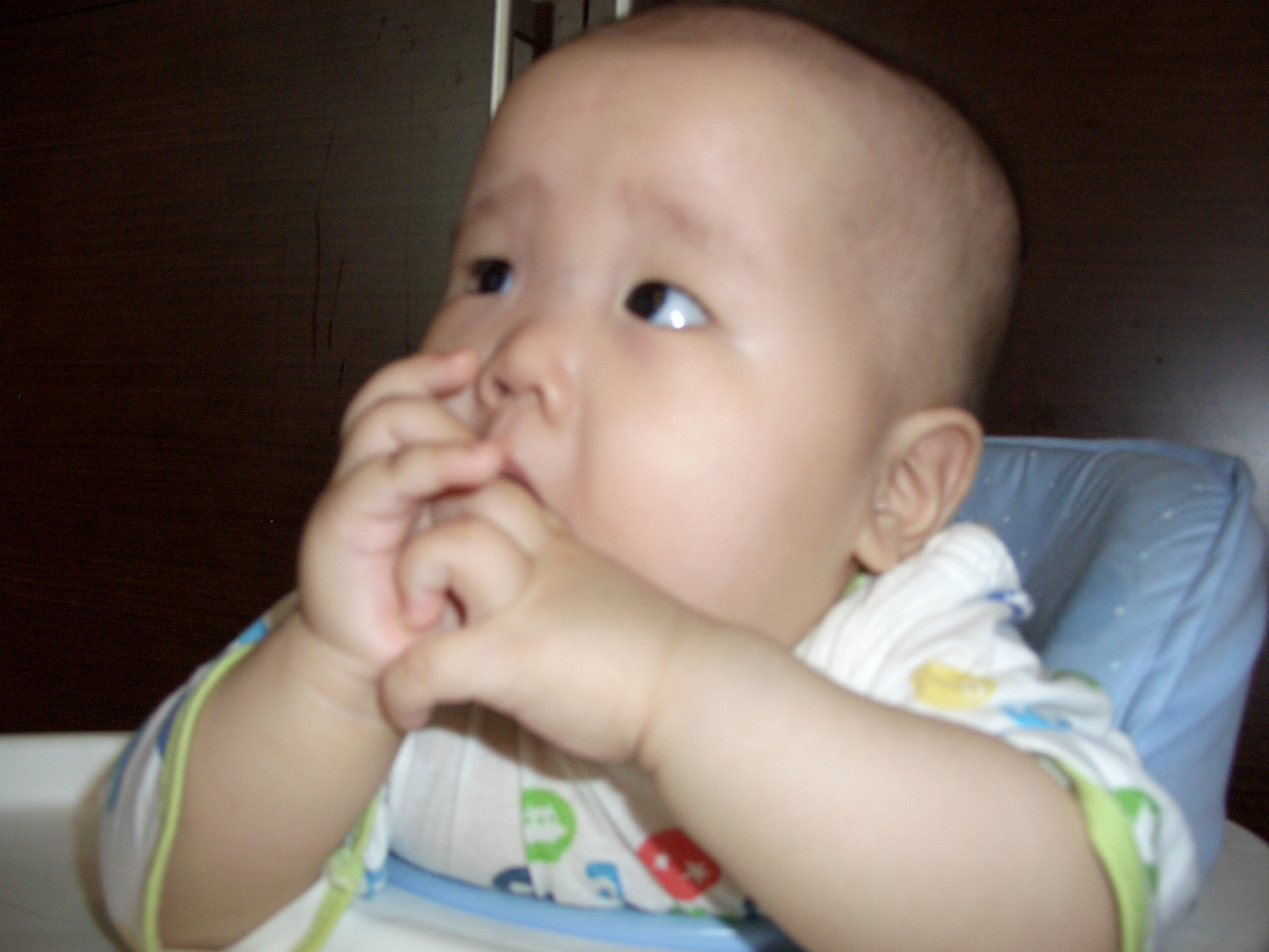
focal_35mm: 33
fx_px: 1210
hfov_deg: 55.4
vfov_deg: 42.9
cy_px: 476
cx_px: 634
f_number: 2.8
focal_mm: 7.1
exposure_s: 1/60
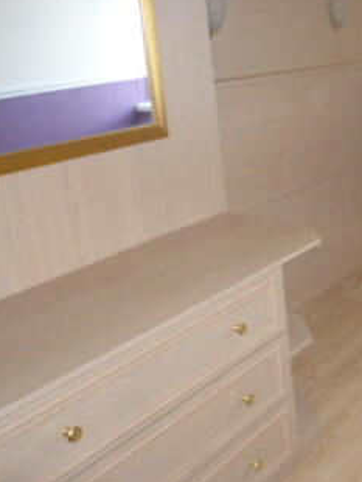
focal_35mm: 47
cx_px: 447
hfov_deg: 26.9
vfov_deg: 40.4
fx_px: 654
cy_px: 231
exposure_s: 1/30
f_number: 2.8
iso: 250
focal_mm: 4.5
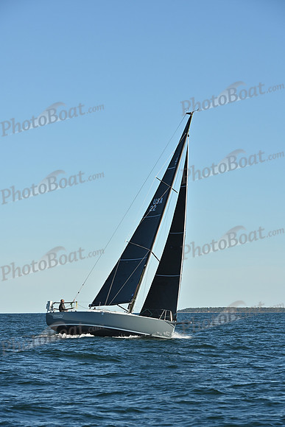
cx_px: 142
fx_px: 1483
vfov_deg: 16.4
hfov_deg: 11.0
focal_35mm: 125
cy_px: 214
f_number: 9
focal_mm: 125
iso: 320
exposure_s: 1/1250
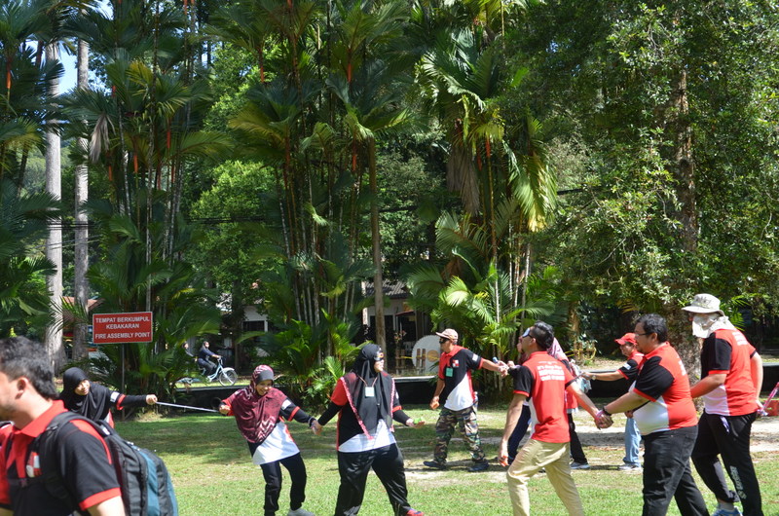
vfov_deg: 31.8
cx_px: 390
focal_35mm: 42
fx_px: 907
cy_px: 258
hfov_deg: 46.5
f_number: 5
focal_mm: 28
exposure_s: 1/400
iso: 250
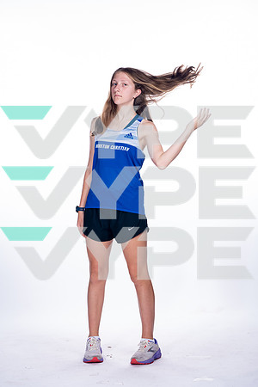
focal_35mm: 108
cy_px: 194
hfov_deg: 12.7
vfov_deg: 18.9
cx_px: 129
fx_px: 1161
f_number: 5.6
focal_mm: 108
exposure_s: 1/250
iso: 800
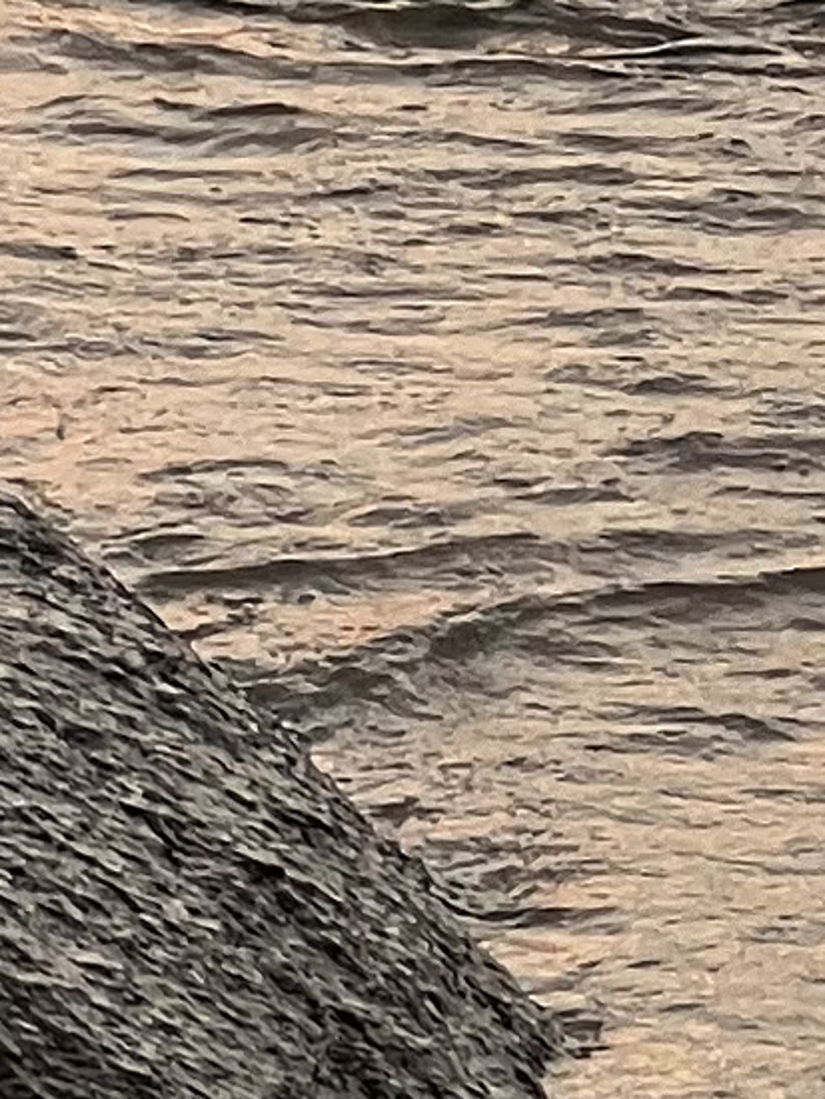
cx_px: -1023
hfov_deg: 2.6
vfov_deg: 3.5
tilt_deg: -7.7
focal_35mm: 560
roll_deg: +0.7
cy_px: -1347
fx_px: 17781
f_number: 2.8
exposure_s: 1/122
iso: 100
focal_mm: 9
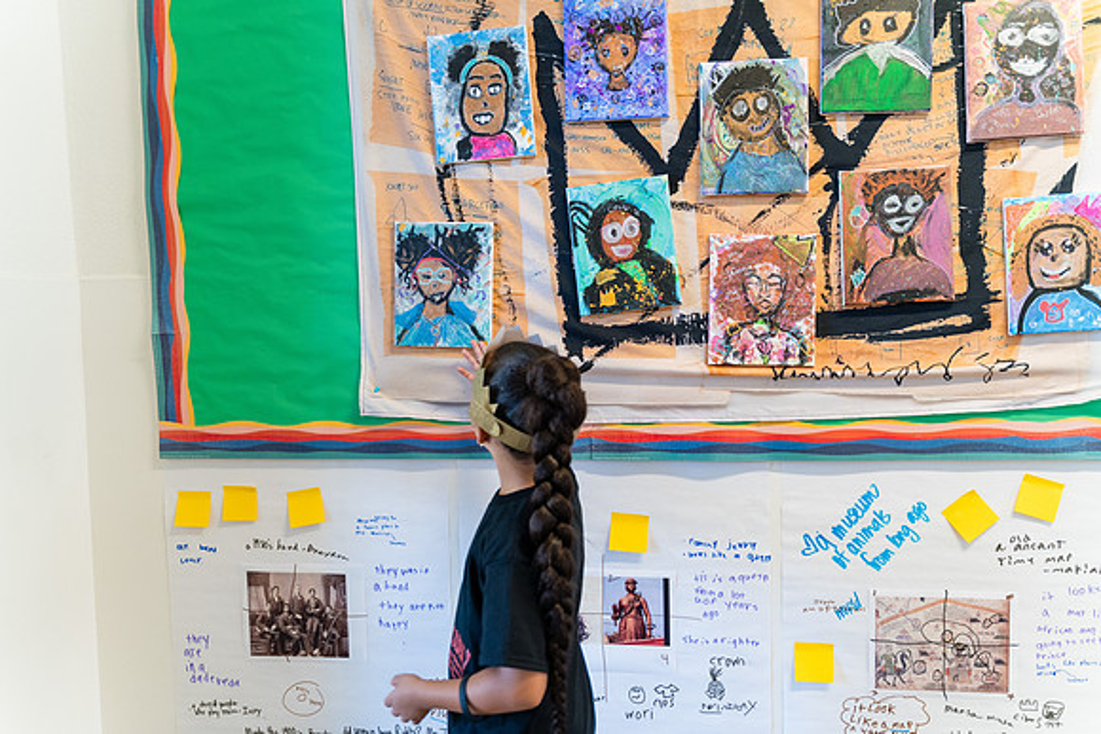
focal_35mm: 31
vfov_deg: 42.3
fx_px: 948
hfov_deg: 60.3
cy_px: 367
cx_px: 550
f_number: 2.8
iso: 1600
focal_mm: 31
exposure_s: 1/200
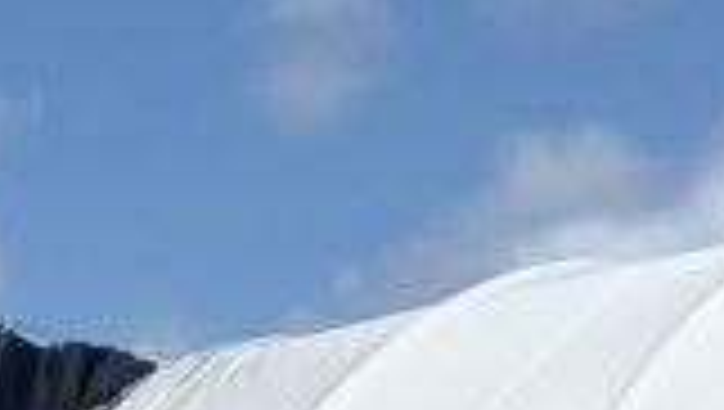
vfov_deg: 6.9
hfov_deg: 11.7
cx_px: -693
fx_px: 3191
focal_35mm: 166
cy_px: 1000
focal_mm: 6.76
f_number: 1.78
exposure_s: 1/6711
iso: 80
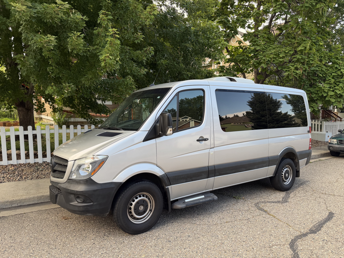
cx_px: 172
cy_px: 129
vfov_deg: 56.8
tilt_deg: -4.8
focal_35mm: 24
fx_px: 239
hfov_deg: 71.6
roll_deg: -0.4
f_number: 1.78
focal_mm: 6.76
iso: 64
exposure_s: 1/193
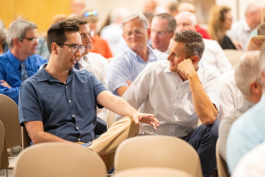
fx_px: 1472
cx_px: 132
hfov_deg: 10.3
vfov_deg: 6.9
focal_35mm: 200
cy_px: 88
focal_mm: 200
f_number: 2.8
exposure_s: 1/200
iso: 4000
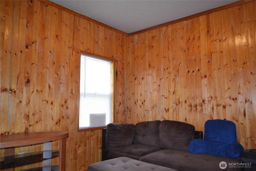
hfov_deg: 67.4
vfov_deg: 47.9
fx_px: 192
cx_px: 128
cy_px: 86
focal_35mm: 27
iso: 1000
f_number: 3.5
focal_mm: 18
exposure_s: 1/60
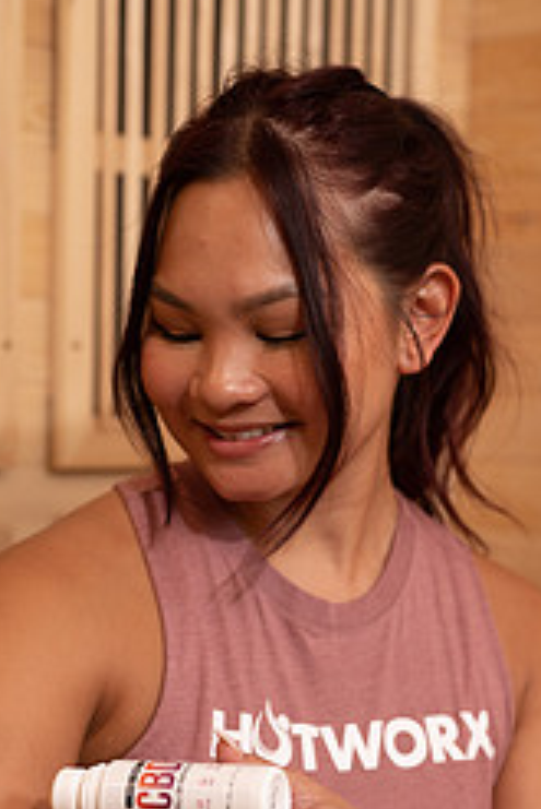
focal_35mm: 91
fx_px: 2048
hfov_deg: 15.0
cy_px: 658
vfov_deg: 22.0
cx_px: 308
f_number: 2.8
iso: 320
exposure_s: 1/100
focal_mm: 50
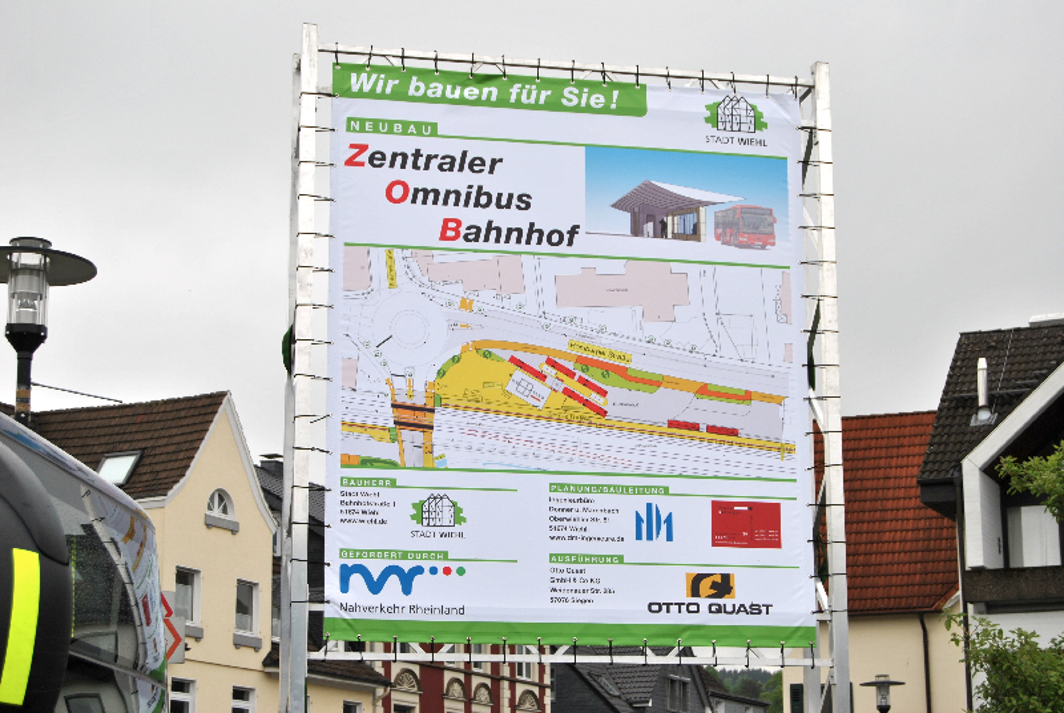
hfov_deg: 28.0
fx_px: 2131
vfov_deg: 19.0
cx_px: 532
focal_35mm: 72
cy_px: 356
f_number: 7.1
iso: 100
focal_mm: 48
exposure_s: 1/200
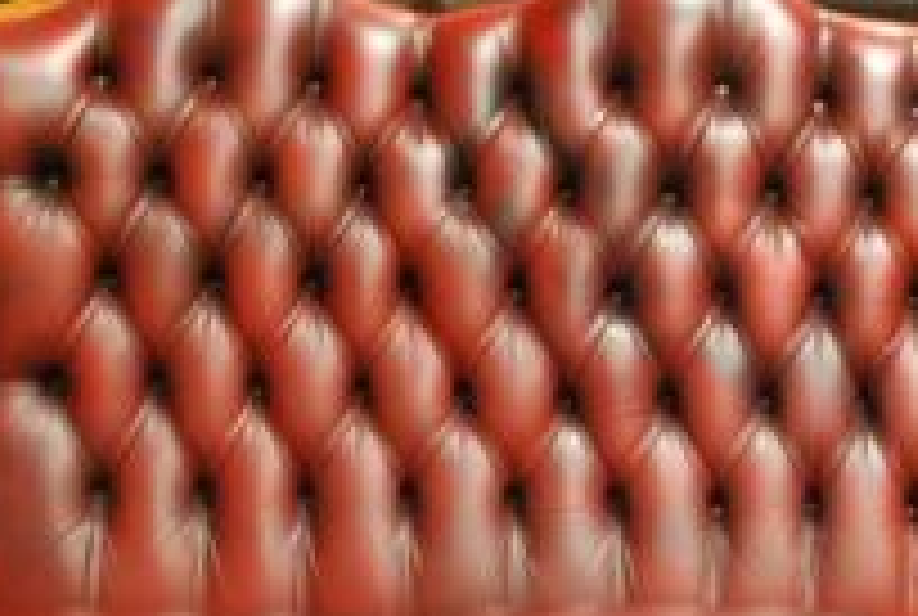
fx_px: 2504
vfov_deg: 13.8
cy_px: 627
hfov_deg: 20.6
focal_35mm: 98
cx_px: 657
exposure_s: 1/10
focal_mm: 26
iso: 1600
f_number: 4.5
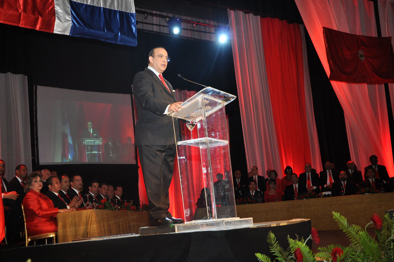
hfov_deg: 38.9
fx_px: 557
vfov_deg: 26.4
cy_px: 131
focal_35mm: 51
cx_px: 197
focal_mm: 34
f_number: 4.2
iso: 800
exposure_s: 1/60
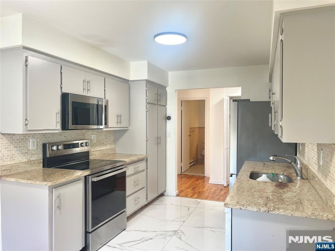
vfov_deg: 54.9
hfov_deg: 69.4
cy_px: 126
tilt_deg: -0.5
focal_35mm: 25
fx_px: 242
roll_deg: -0.6
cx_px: 168
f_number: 1.6
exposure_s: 1/60
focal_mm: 5.1
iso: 80
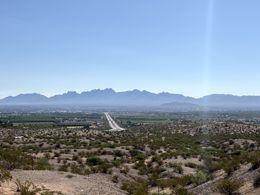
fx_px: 391
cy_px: 98
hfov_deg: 36.8
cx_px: 130
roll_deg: -0.1
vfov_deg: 28.0
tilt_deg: +1.2
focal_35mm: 52
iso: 25
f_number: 1.6
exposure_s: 1/5348
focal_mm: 5.96
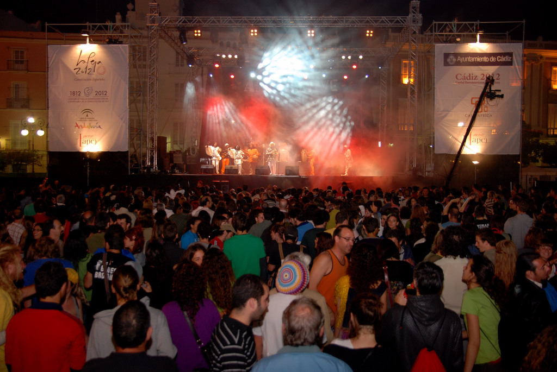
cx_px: 278
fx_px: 534
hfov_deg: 55.1
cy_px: 186
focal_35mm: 34
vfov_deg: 38.4
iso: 400
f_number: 4.5
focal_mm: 23
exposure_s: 1/50
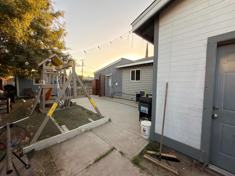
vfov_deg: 85.7
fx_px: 95
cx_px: 118
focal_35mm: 14
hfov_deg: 102.1
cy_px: 88
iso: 50
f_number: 2.2
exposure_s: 1/164
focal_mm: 2.22
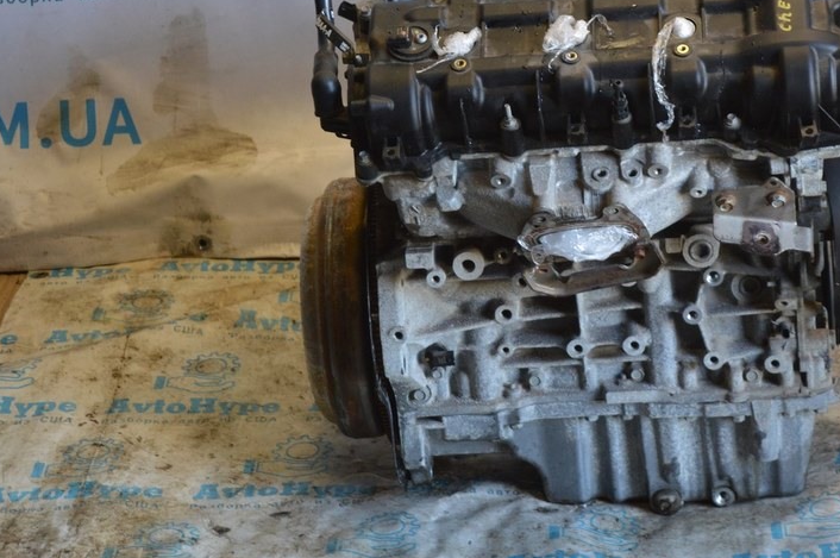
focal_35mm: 120
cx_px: 581
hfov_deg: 17.1
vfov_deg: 11.4
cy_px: 173
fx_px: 2790
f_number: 5.6
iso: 900
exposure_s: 1/60
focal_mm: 55
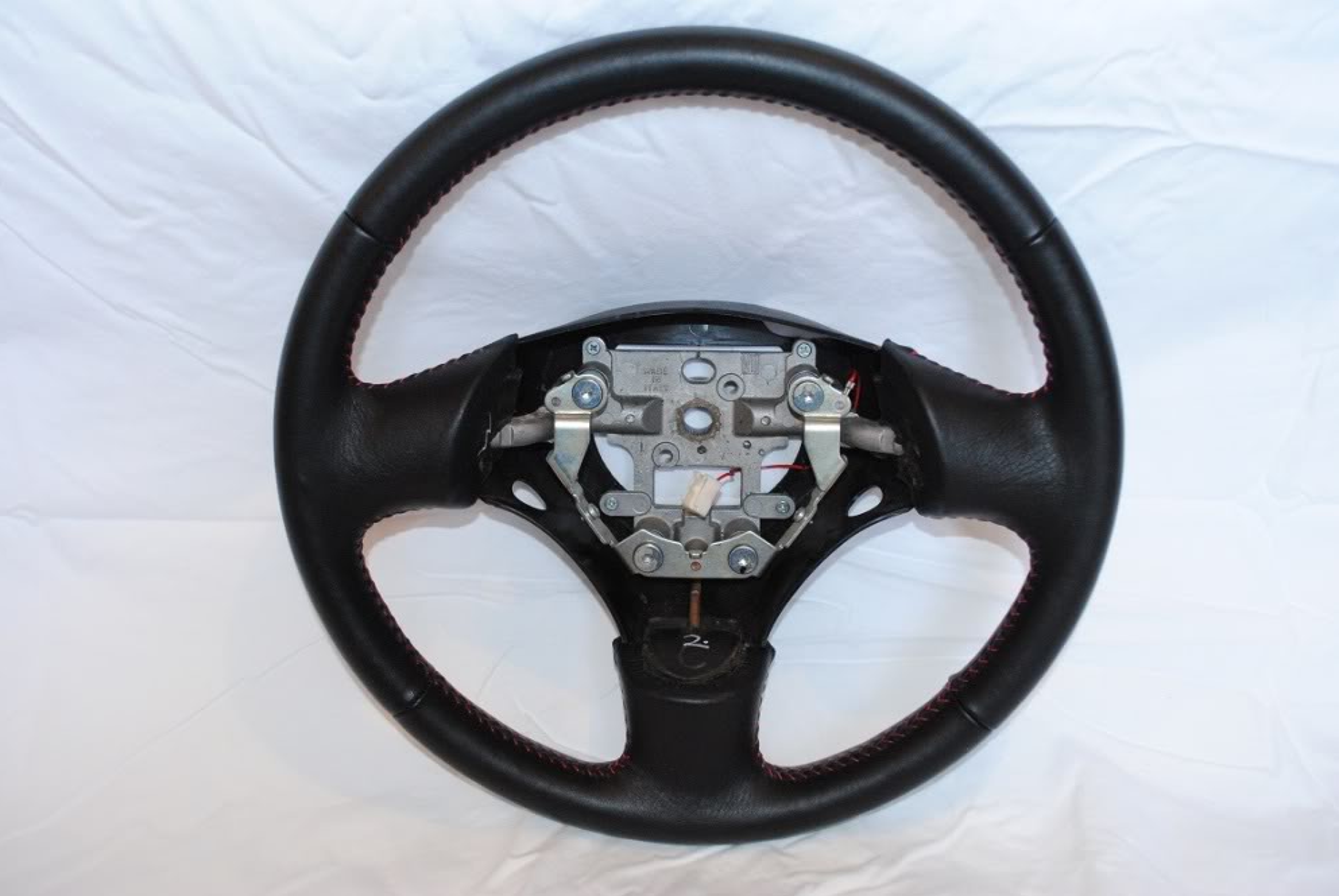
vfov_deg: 39.0
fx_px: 1266
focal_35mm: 34
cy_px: 439
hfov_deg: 55.7
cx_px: 686
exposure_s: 1/30
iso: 800
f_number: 5
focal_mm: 22
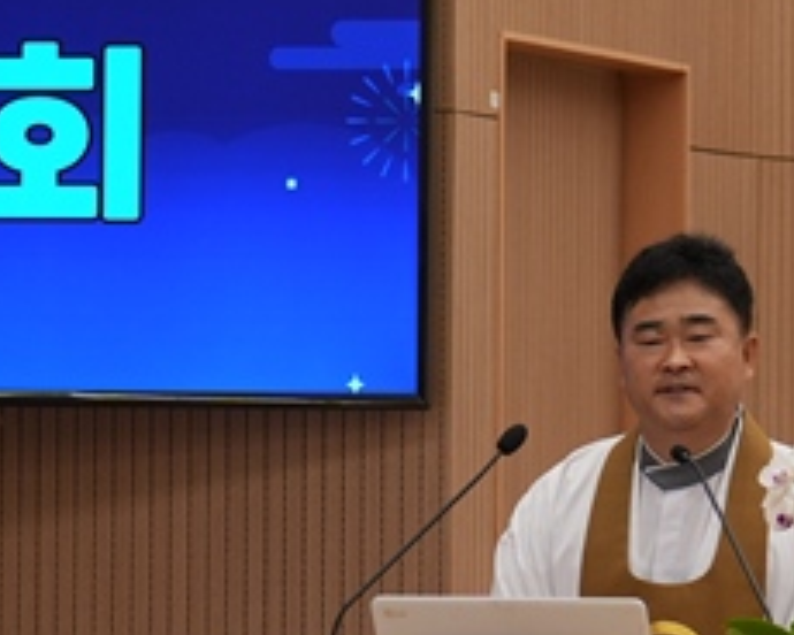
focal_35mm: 274
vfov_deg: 5.6
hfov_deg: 7.1
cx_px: 445
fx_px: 6439
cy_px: 361
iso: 250
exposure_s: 1/125
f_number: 2.5
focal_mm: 70
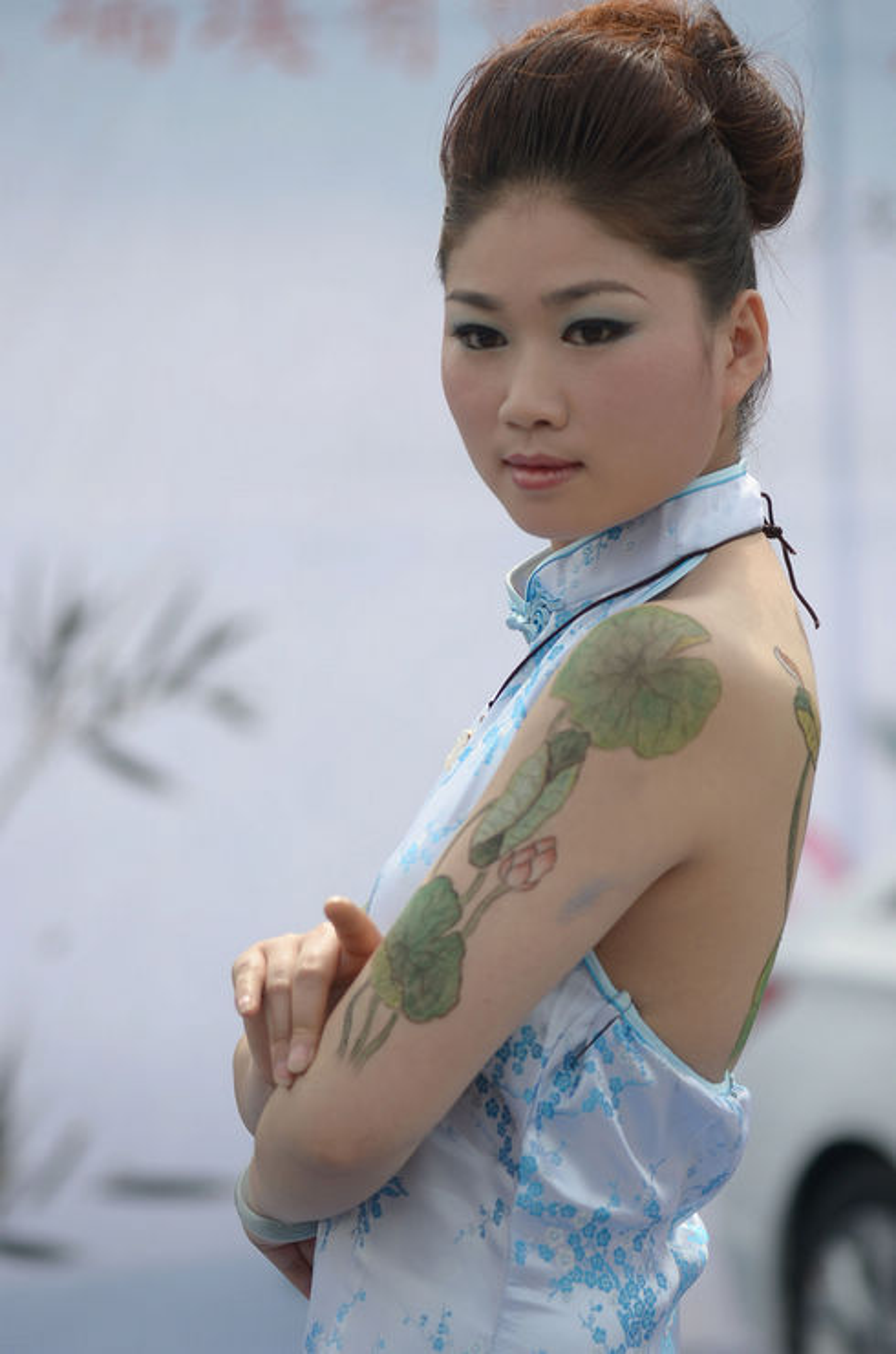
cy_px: 677
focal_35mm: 158
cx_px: 448
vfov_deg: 13.1
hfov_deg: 8.7
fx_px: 5907
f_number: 4
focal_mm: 105
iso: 100
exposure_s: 1/1000
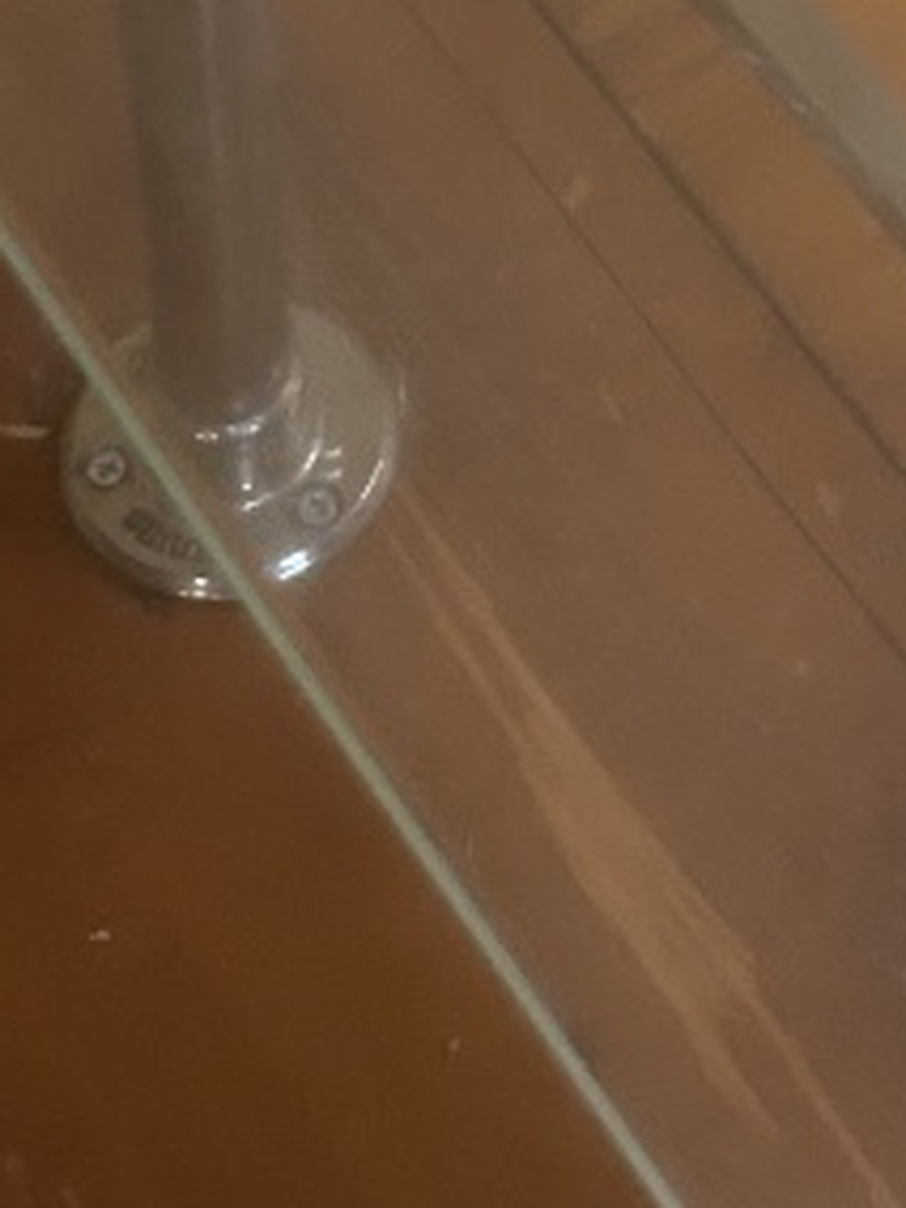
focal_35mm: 110
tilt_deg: -52.8
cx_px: 740
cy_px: -183
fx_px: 3839
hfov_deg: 13.4
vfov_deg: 17.2
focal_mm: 5.7
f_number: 1.5
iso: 400
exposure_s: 1/33
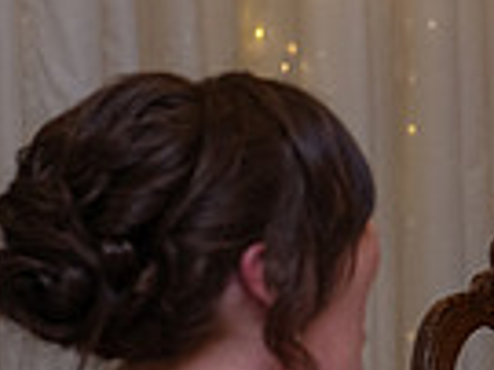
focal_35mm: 289
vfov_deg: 5.1
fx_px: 4121
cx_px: 871
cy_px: 141
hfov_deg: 6.7
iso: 1000
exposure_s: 1/160
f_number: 3.5
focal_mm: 70
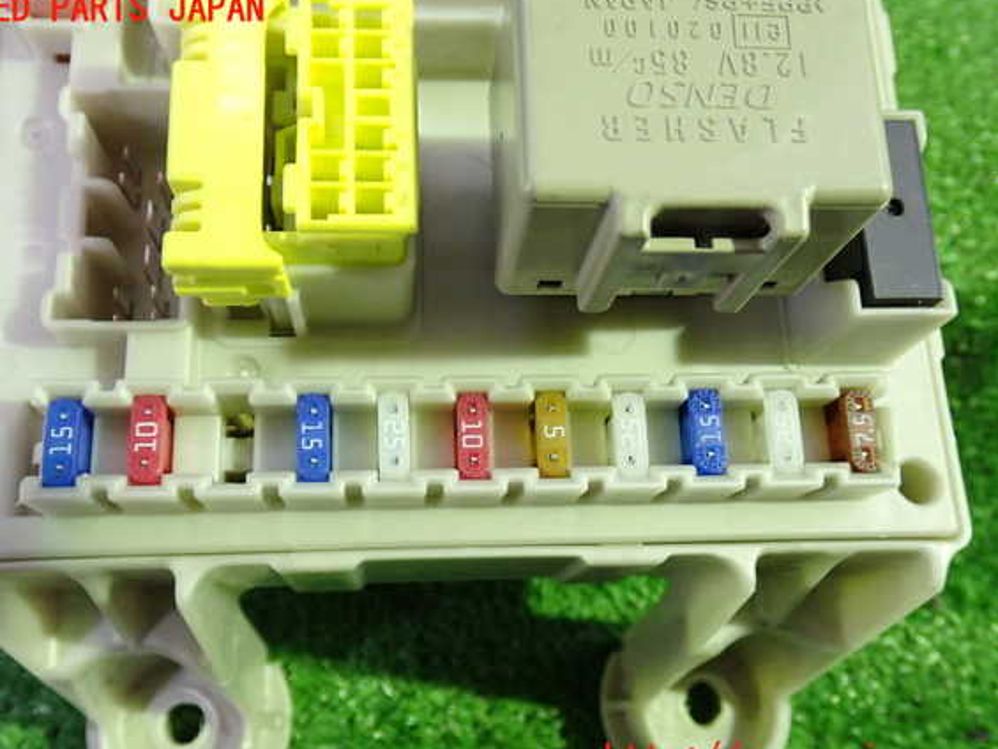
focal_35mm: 34
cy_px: 385
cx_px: 473
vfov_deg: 41.8
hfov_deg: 53.9
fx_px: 980
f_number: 2.4
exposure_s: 1/30
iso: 800
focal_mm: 5.79
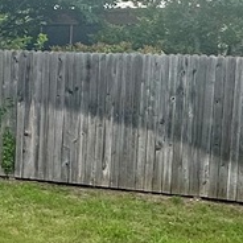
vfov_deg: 17.9
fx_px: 770
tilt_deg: -5.0
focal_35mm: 97
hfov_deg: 14.2
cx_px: -277
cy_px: 96
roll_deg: -0.1
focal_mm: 2.22
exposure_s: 1/903
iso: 40
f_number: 2.2
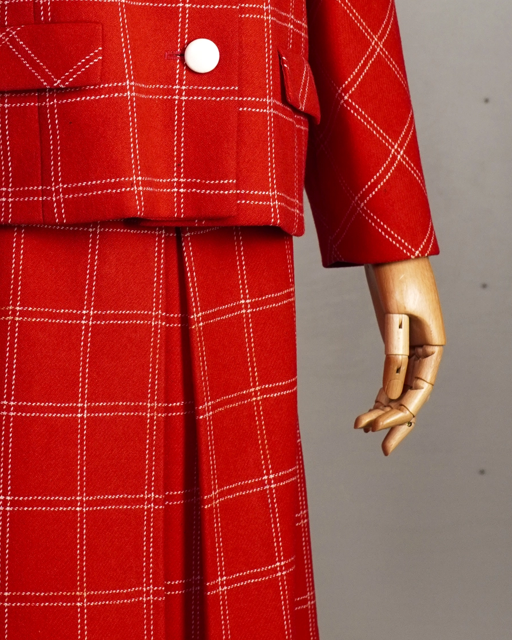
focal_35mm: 116
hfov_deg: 13.2
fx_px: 2196
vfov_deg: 16.3
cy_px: 53
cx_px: 51
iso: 400
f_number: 4.5
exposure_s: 1/100
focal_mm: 32
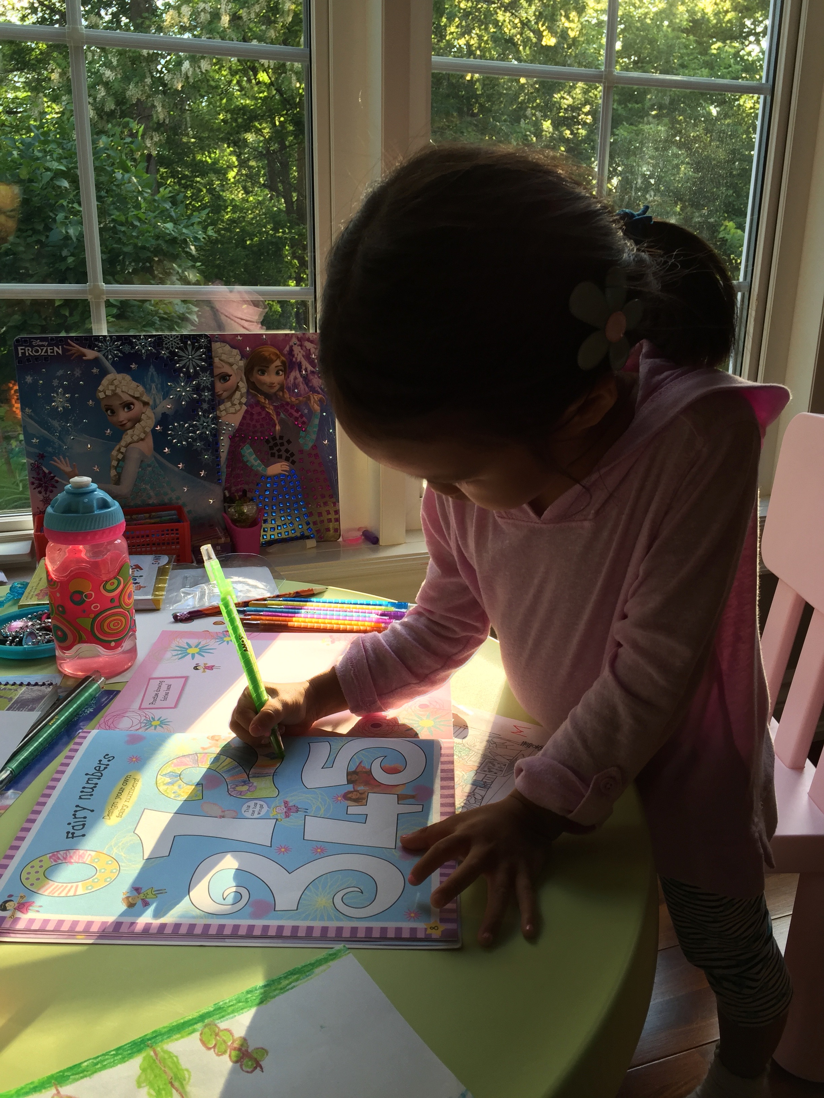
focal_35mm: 29
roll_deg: +0.4
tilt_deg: -17.0
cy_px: 549
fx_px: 920
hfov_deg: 48.2
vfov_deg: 61.7
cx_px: 412
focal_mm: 4.15
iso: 32
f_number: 2.2
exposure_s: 1/60
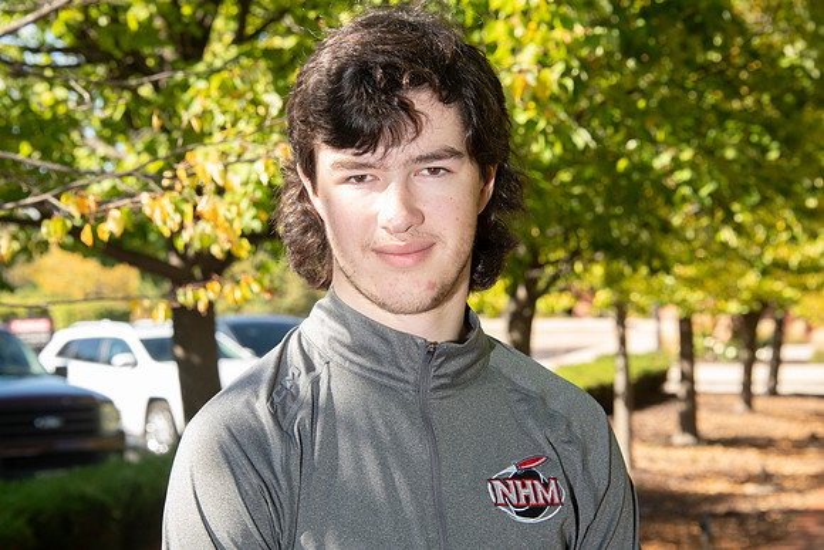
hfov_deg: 19.5
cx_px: 412
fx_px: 2404
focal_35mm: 105
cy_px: 275
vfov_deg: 13.0
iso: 800
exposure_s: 1/160
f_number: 10
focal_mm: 105
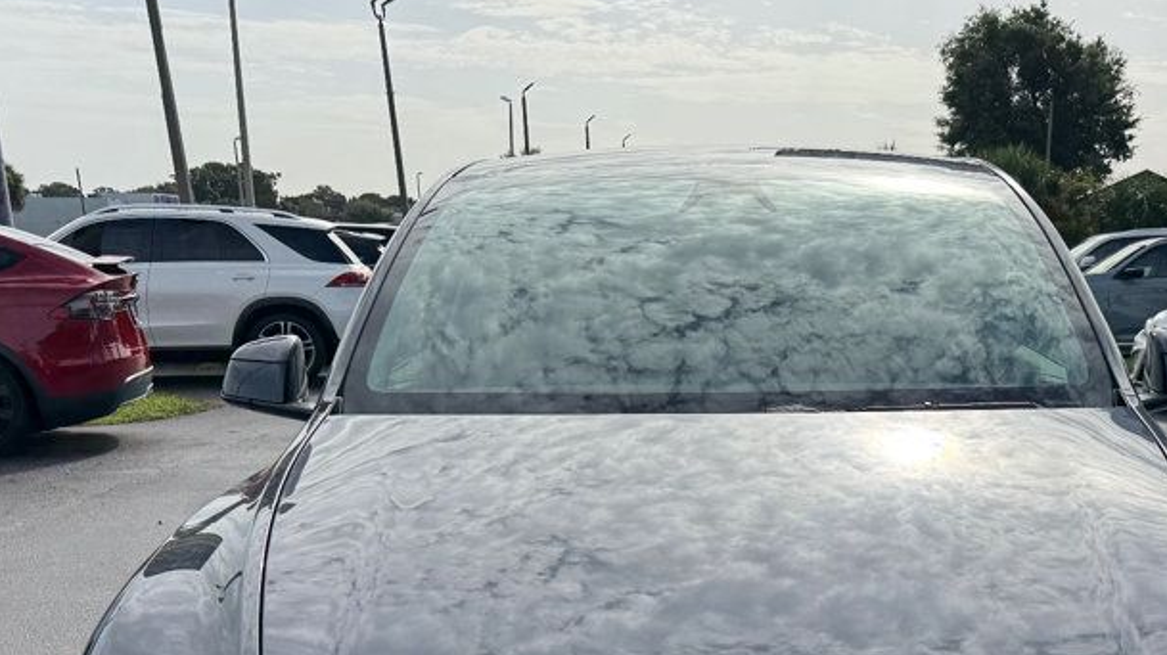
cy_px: 705
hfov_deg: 45.6
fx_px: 1361
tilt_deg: -17.6
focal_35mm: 44
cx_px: 791
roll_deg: +0.0
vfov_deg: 25.3
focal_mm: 6.76
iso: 80
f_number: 1.78
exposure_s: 1/5319
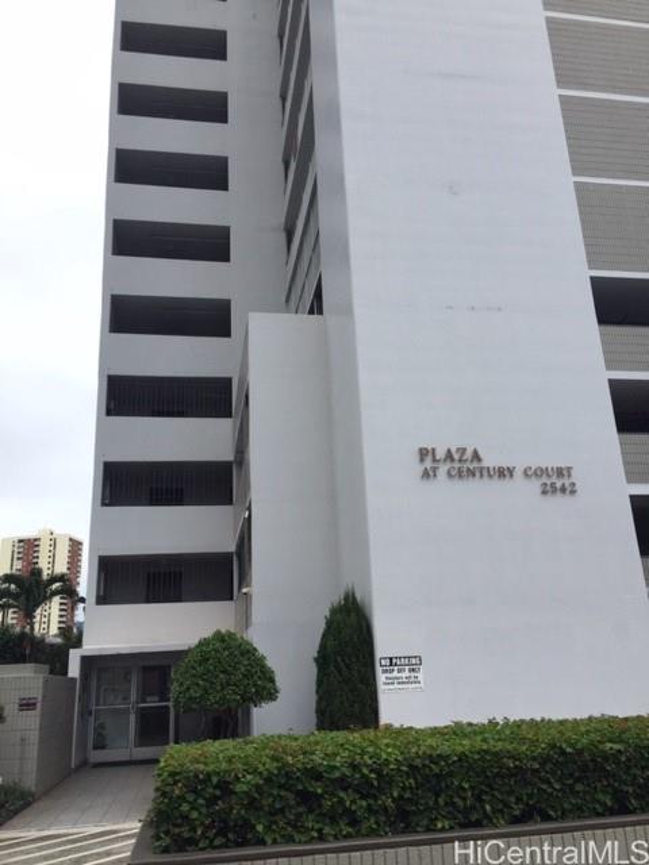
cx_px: 324
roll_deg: +0.7
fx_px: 725
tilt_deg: +20.1
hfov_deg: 48.2
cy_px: 432
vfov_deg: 61.7
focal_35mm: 29
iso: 32
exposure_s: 1/2825
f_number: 2.2
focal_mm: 4.15
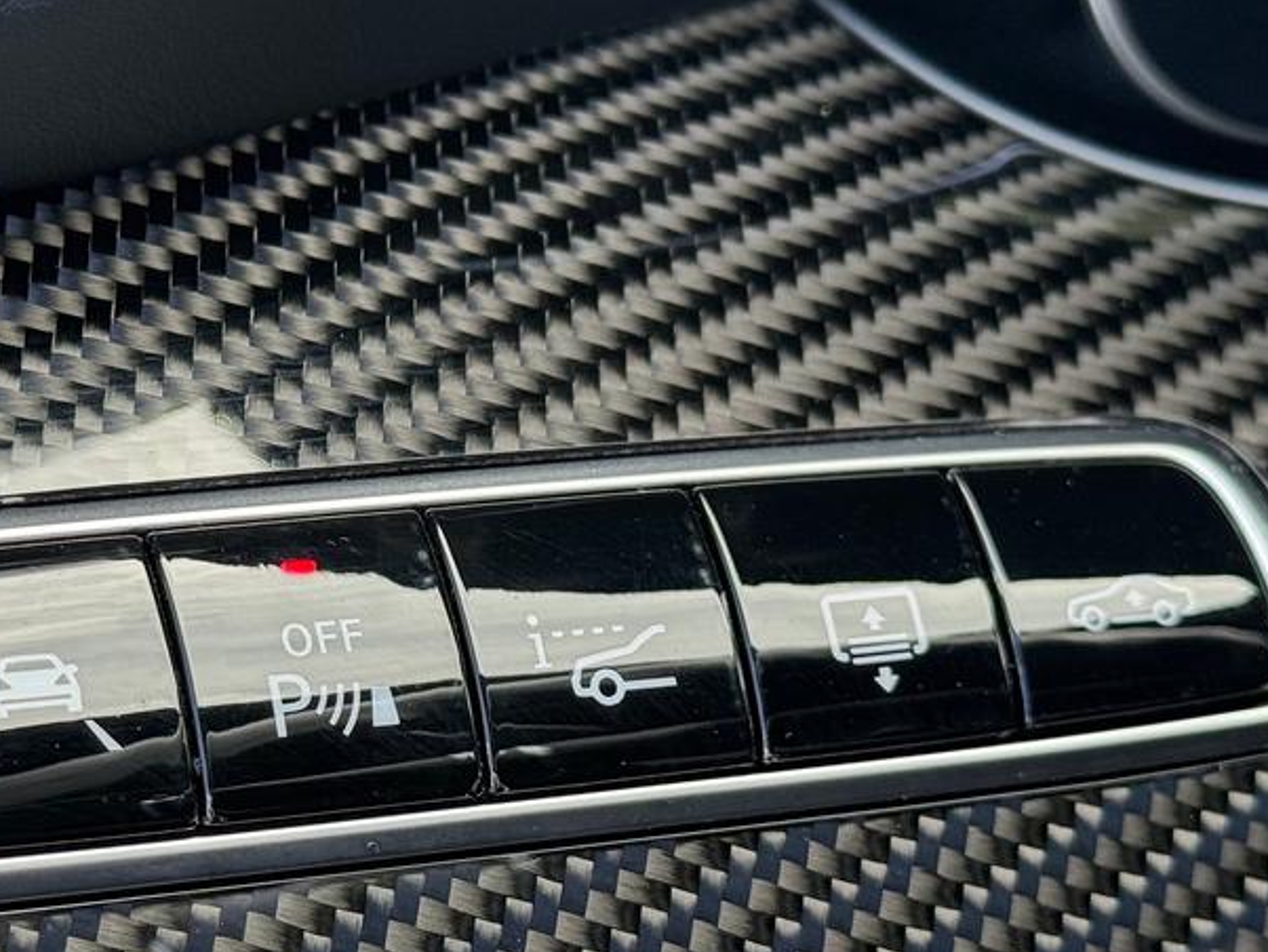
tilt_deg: -30.1
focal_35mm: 102
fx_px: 3738
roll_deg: -3.9
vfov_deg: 14.5
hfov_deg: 19.1
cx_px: 280
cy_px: 569
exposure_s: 1/202
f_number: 1.78
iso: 64
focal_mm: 6.76
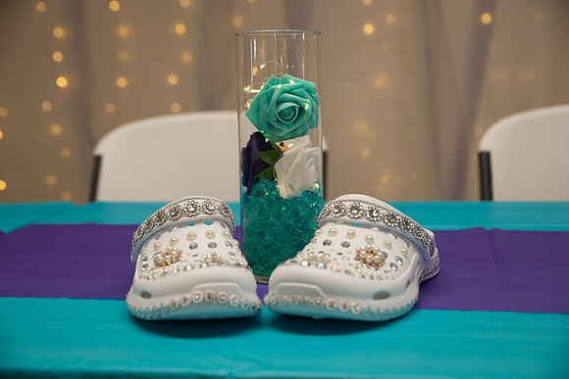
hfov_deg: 36.2
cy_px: 190
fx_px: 869
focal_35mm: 55
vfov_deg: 24.6
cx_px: 284
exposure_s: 1/125
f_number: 4
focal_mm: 55
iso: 250
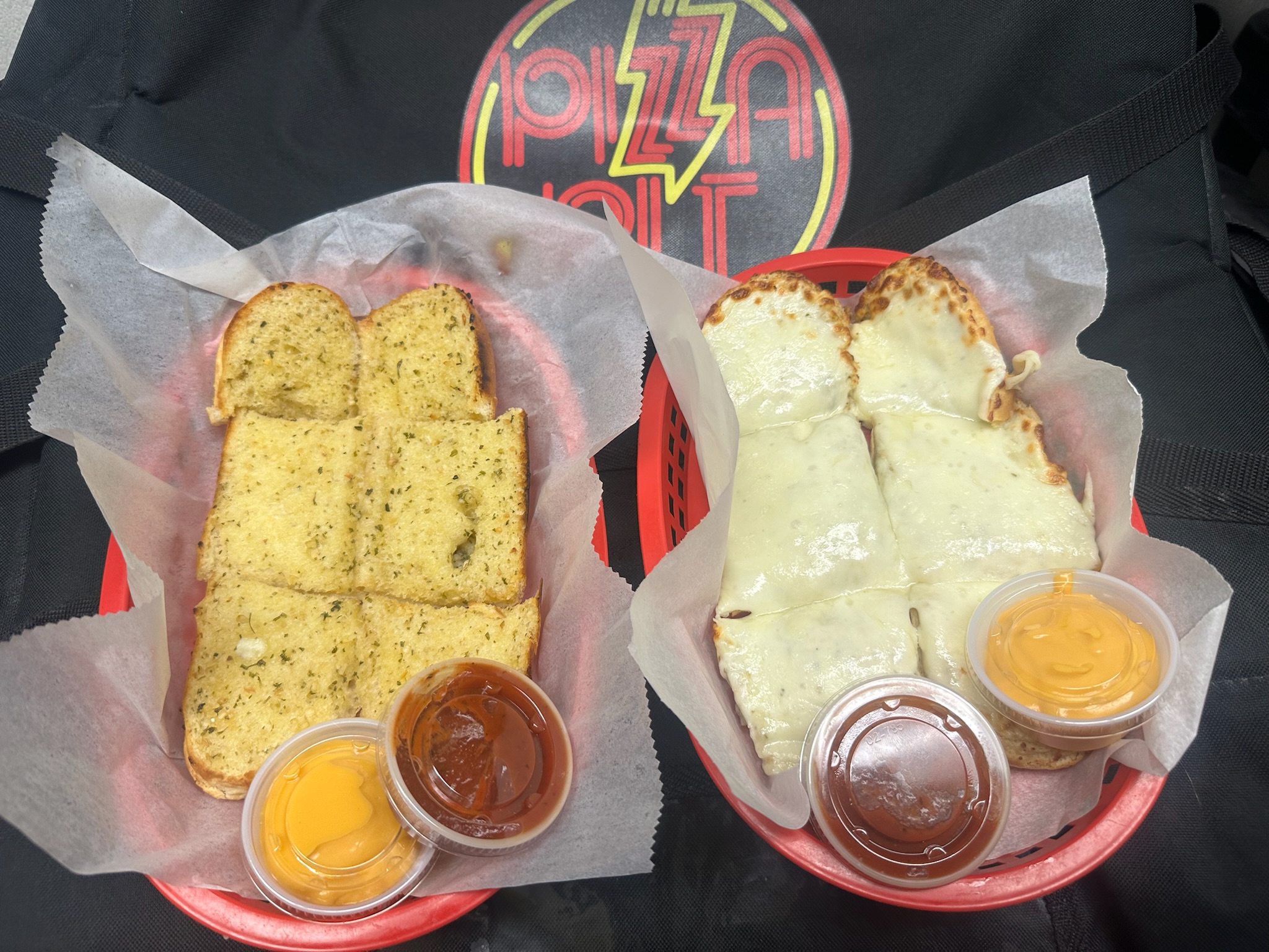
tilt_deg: -52.6
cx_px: 634
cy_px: 476
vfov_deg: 56.8
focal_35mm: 24
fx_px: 880
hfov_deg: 71.6
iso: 80
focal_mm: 6.86
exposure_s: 1/120
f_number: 1.78
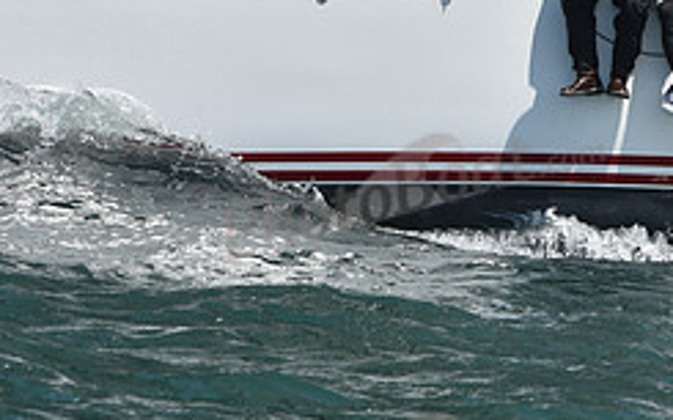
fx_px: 3979
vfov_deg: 6.0
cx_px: 750
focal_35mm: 217
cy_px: 10
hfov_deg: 9.6
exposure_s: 1/1250
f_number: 8
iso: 250
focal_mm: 90
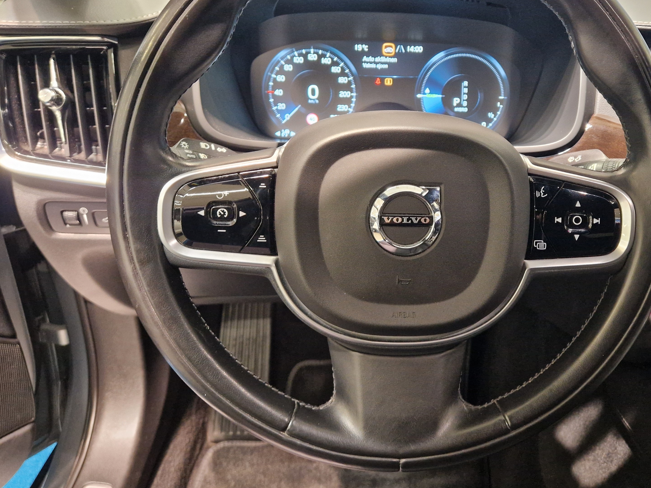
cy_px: 214
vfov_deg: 44.1
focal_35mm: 32
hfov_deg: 56.2
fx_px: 602
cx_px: 405
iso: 800
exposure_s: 1/100
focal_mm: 5.4
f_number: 1.8
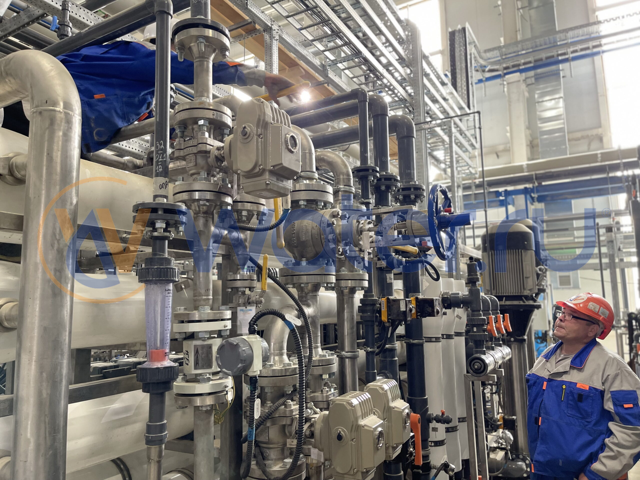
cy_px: 240
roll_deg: +0.7
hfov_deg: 67.3
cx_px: 320
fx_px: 481
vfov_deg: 53.1
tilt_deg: +5.5
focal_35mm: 26
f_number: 1.6
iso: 125
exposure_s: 1/50
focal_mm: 5.1
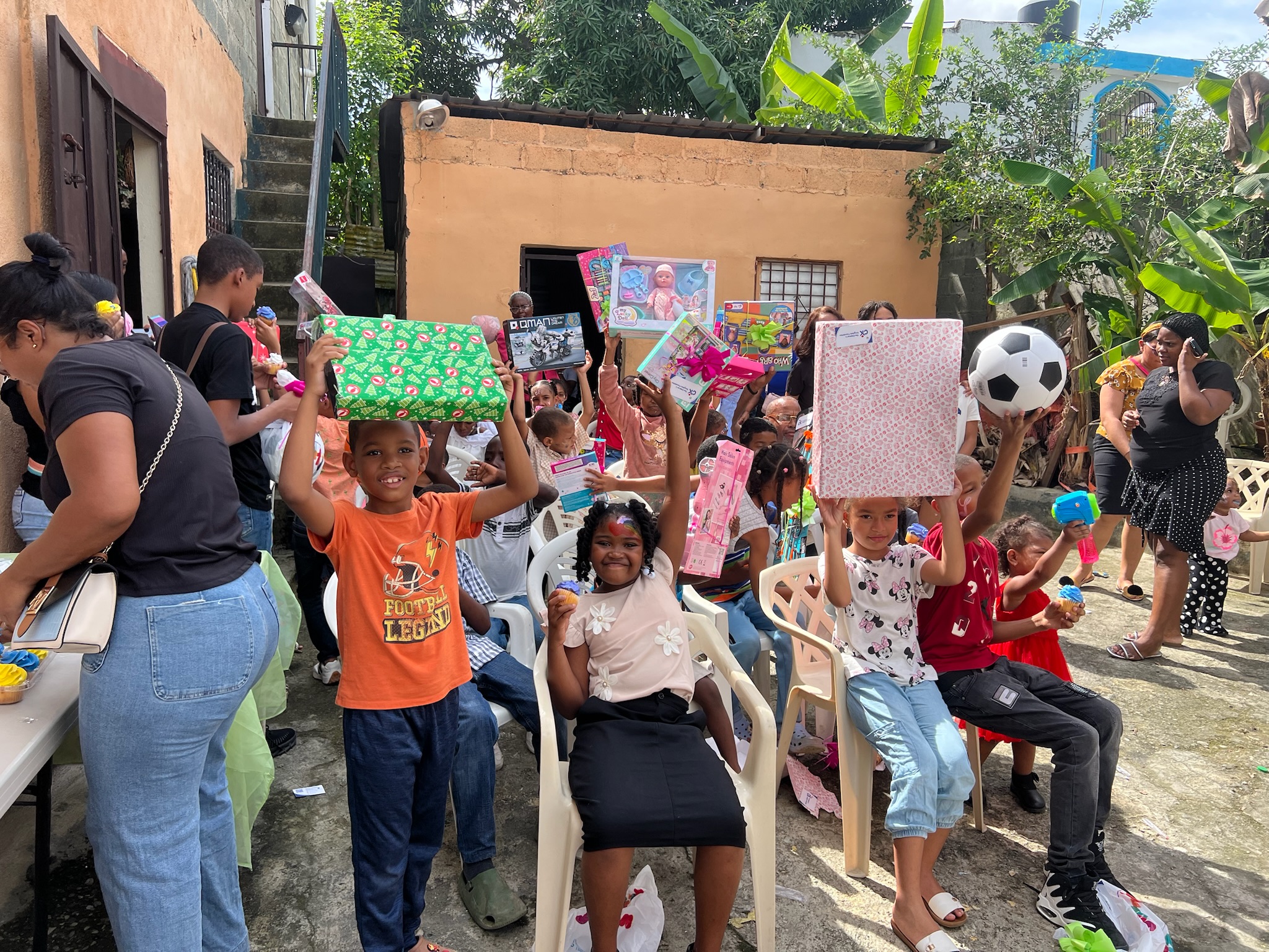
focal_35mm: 26
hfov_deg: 67.3
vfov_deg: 53.1
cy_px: 476
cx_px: 634
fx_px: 953
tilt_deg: -8.3
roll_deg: +1.0
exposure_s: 1/1224
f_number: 1.5
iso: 50
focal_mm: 5.7
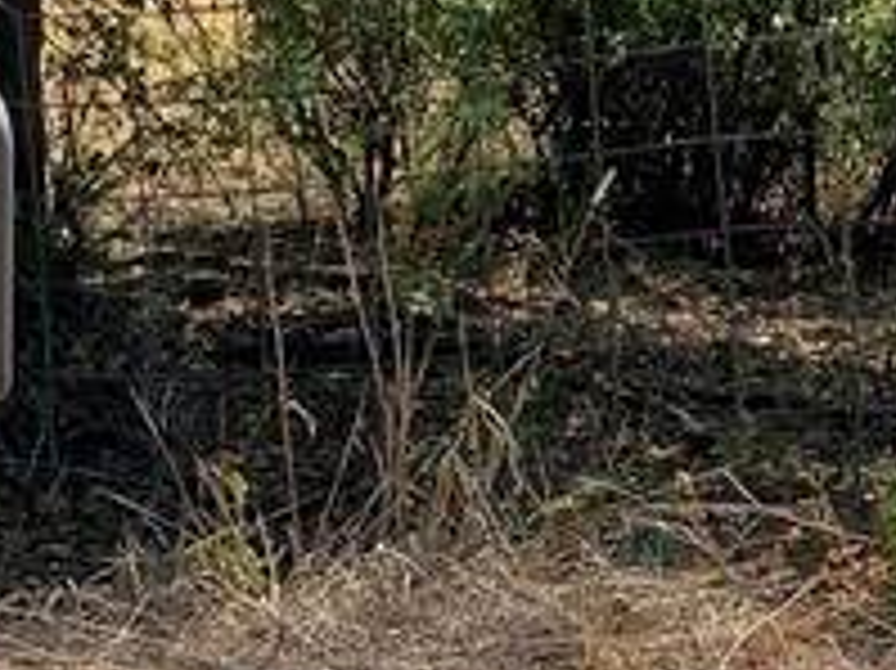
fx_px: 6933
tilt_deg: -8.9
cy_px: 728
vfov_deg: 5.5
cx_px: -68
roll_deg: +0.6
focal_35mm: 268
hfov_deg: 7.4
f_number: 2.4
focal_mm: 6
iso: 16
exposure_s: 1/1199
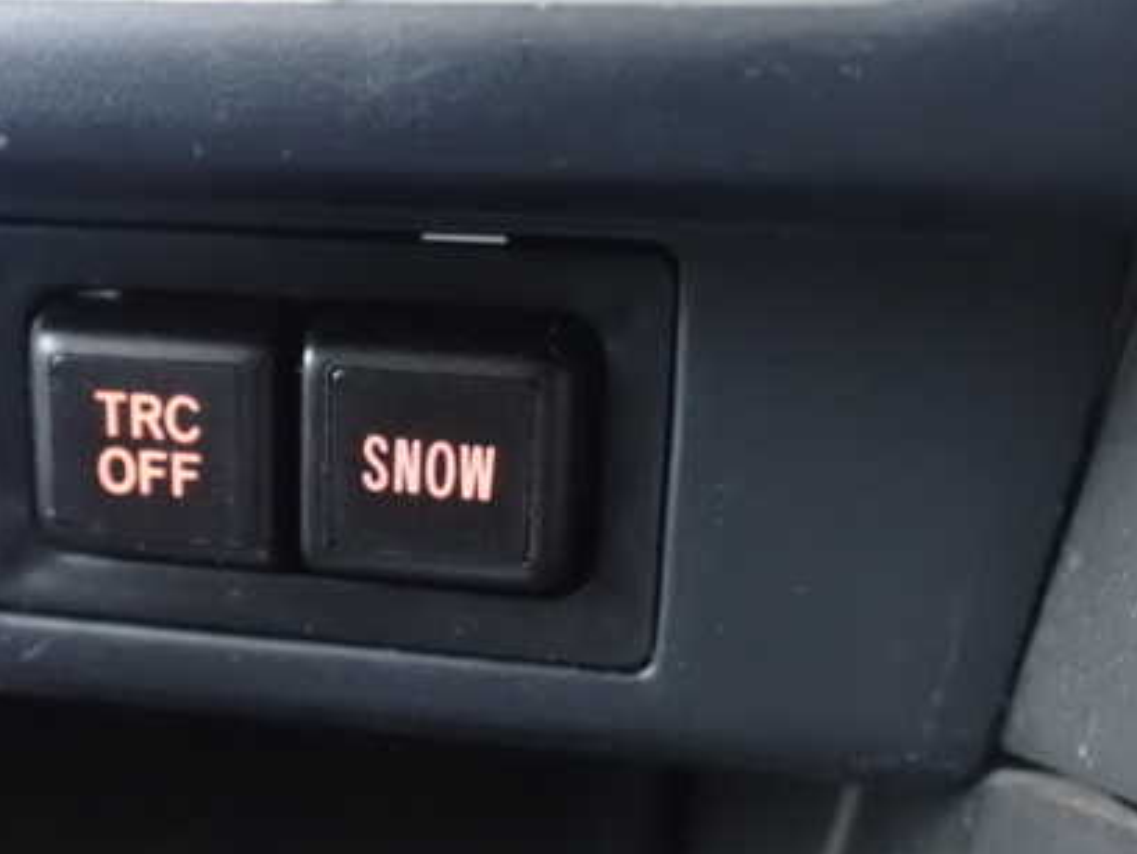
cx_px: 423
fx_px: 1446
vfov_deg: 32.9
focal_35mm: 44
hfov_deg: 42.6
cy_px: 442
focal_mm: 5.4
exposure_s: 1/13
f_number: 2.3
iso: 1600
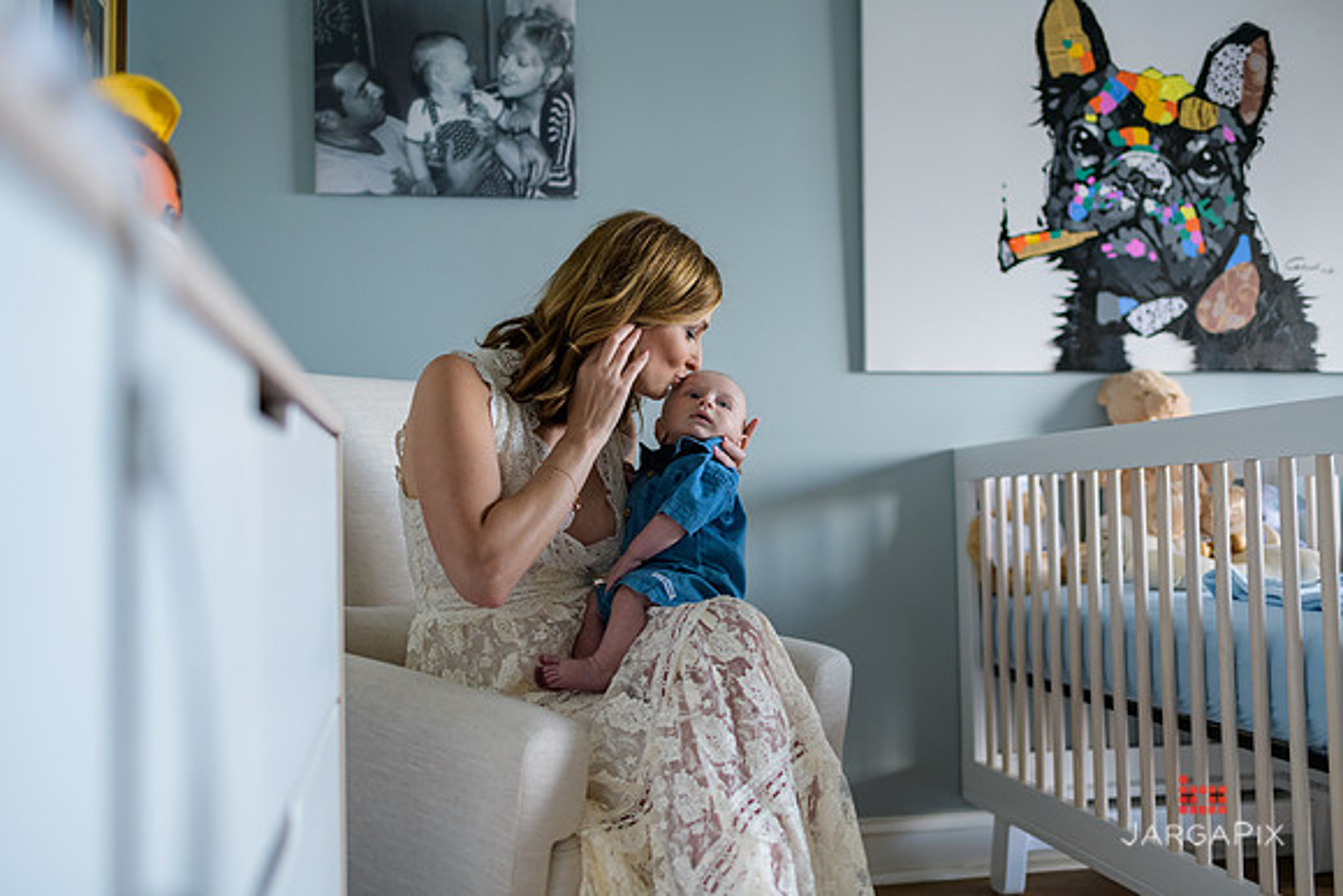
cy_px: 448
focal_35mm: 35
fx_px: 1306
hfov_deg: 54.4
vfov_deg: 37.9
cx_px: 672
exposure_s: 1/200
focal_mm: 35
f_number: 2
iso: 400
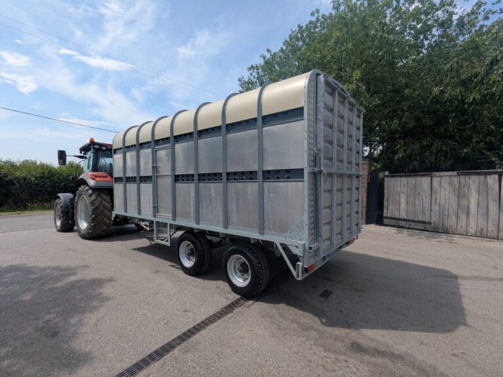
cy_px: 188
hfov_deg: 94.5
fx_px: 232
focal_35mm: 16
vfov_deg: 78.1
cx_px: 252
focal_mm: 2.35
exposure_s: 1/1689
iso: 52
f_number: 2.2
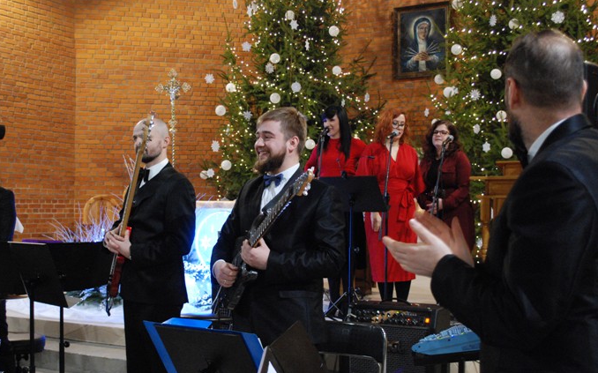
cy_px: 218
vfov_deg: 27.3
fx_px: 766
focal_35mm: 47
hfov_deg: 42.6
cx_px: 264
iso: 1600
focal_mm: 26
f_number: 4.5
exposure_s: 1/15
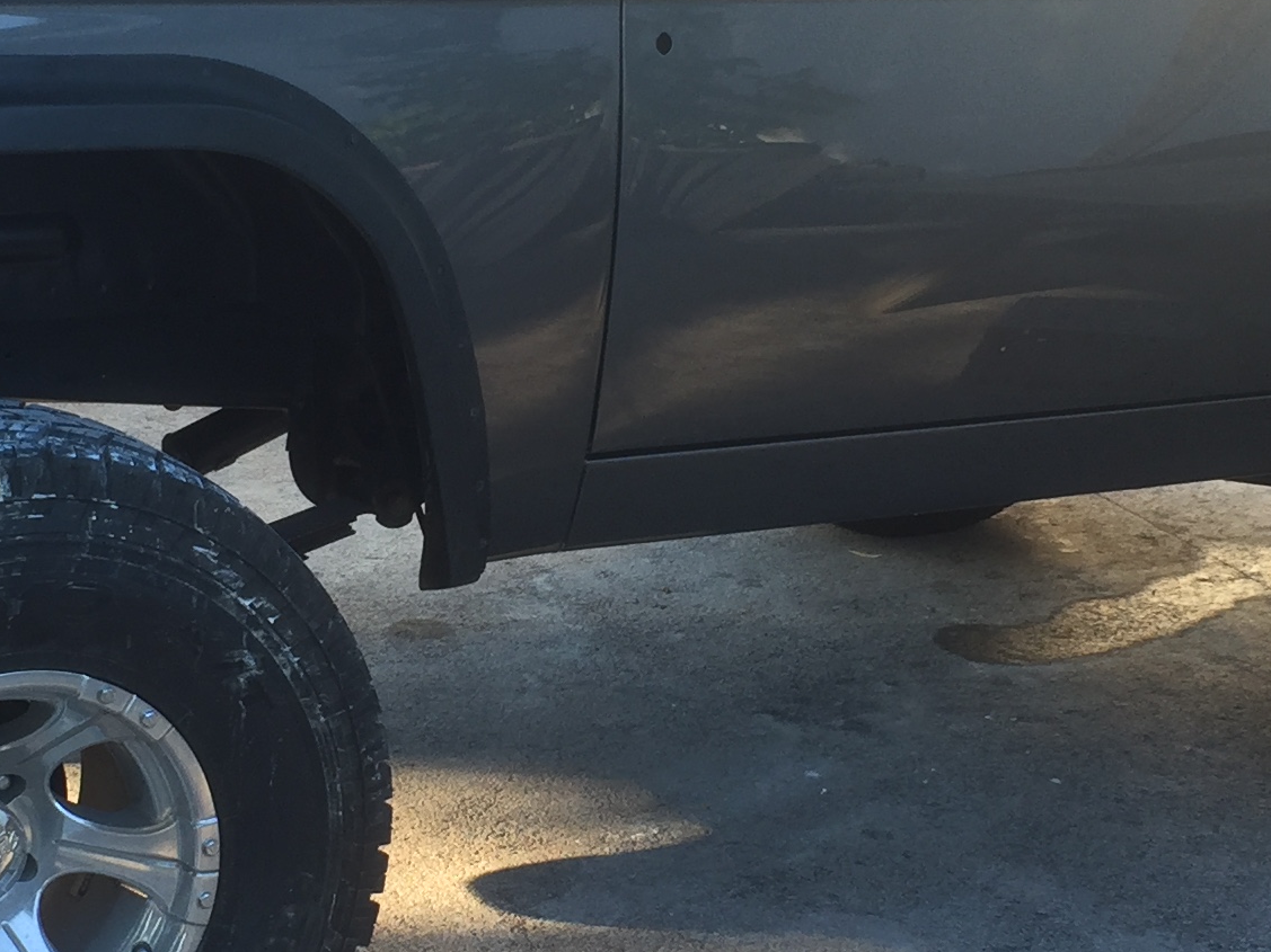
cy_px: 470
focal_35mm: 84
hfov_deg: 23.2
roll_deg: -2.4
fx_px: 3084
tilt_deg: -13.6
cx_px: 486
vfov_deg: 17.6
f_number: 2.2
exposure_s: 1/120
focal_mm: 4.15
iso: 32
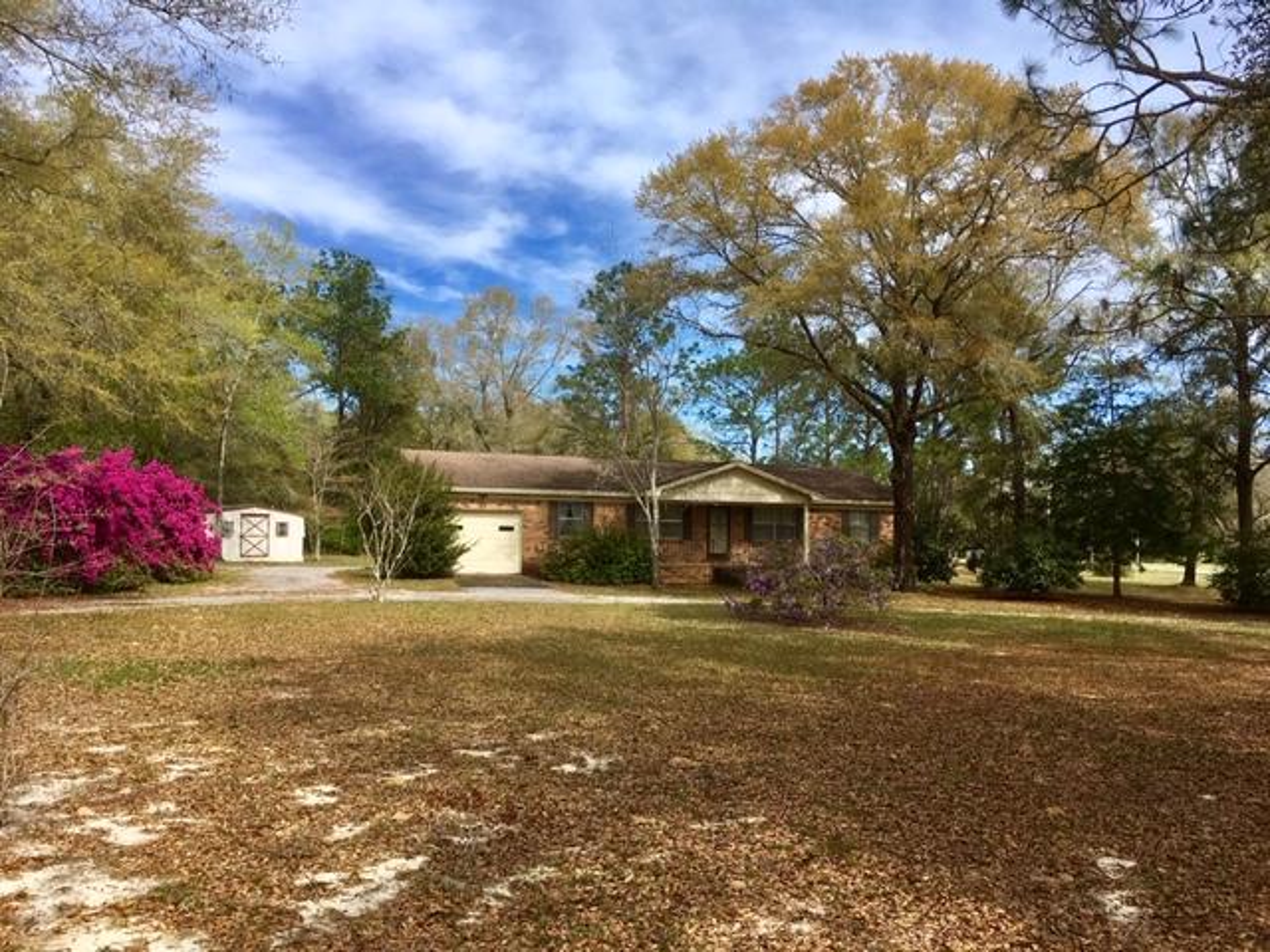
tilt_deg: +1.8
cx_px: 635
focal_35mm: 29
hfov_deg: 61.7
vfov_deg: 48.2
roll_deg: -1.1
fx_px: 1064
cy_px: 476
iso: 25
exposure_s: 1/1603
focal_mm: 4.15
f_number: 2.2
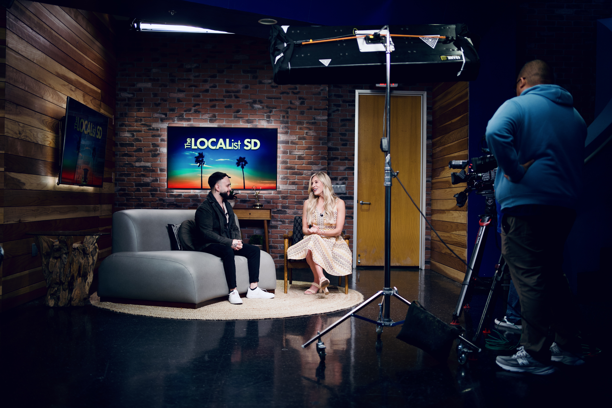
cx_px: 306
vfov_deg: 37.9
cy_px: 204
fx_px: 595
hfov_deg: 54.4
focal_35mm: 35
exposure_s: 1/200
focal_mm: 35
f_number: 1.8
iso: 320
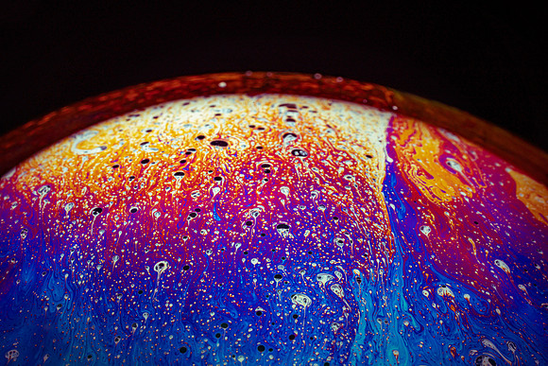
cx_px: 274
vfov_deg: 15.2
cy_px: 183
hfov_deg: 22.6
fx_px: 1370
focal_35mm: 90
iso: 100
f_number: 22
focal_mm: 90
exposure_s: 1/50
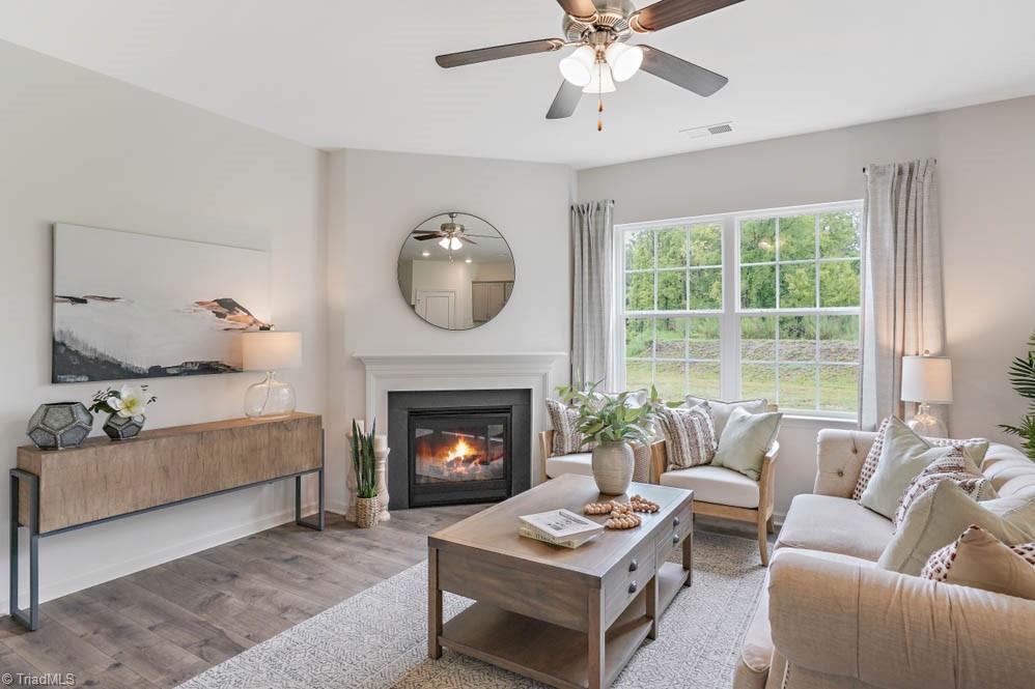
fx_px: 546
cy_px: 344
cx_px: 518
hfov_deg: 86.9
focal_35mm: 19
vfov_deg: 64.5
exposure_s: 1/30
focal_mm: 19
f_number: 7.1
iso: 400
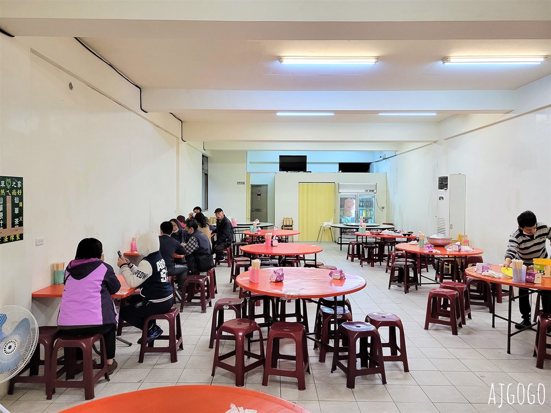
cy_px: 206
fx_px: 414
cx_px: 276
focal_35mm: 26
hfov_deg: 67.3
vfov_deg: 53.1
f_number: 1.8
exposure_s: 1/119
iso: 320
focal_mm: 5.4
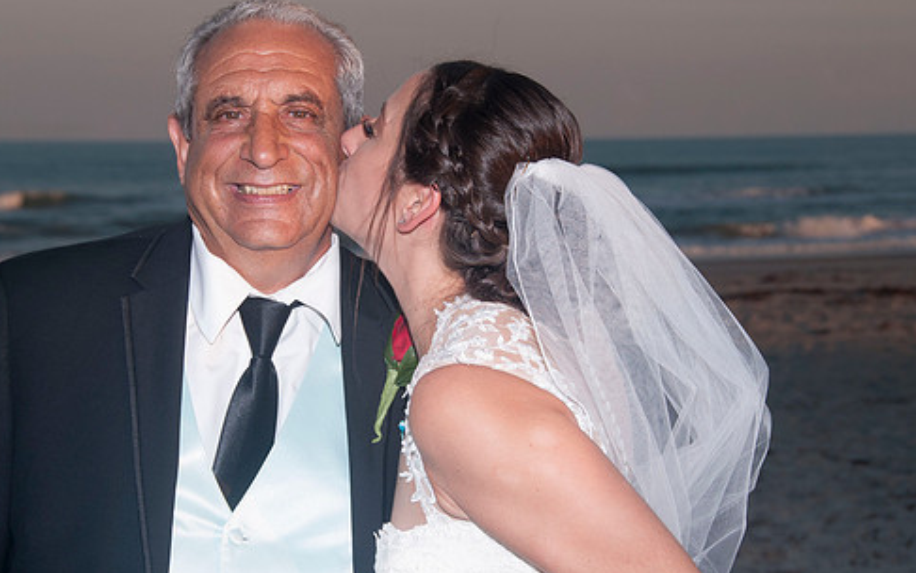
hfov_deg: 20.4
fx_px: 2547
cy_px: 297
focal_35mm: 102
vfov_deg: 12.8
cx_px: 398
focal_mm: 56
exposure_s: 1/250
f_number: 8
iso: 100
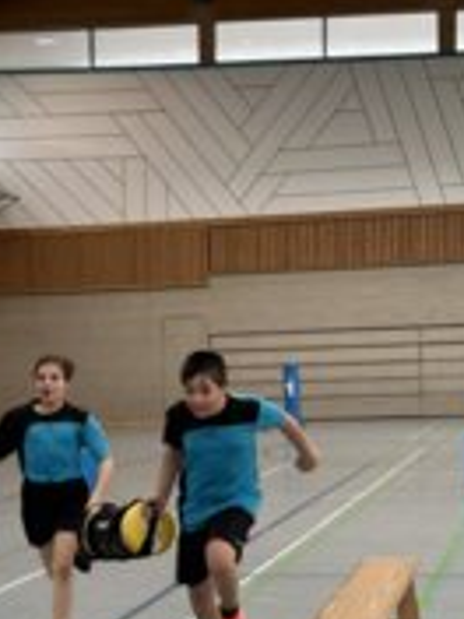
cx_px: 18
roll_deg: +1.2
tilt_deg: -4.2
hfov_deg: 13.4
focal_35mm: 109
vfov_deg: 17.8
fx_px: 1948
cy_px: 524
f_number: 1.78
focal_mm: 6.86
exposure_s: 1/50
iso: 64
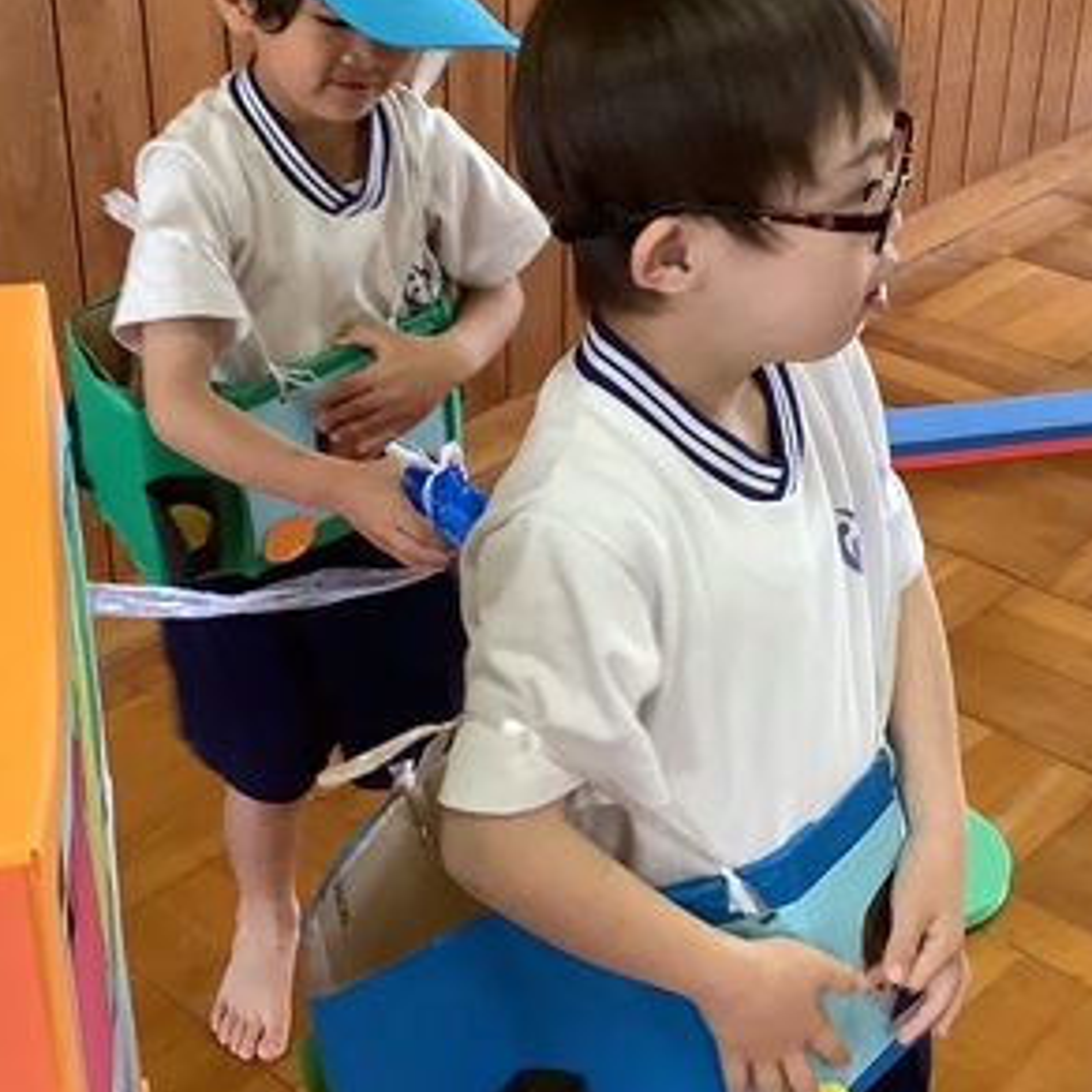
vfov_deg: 28.5
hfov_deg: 28.6
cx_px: 505
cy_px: 441
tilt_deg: -29.7
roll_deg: +0.8
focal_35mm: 60
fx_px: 2141
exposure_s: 1/60
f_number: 2.4
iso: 200
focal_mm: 3.3
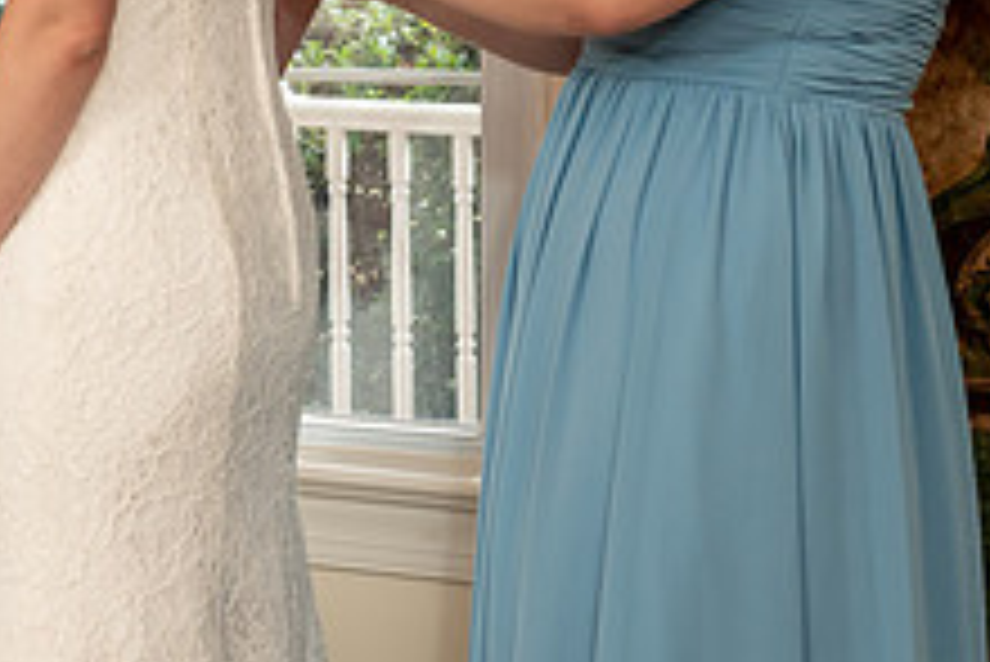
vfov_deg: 14.5
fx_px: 2532
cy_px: -63
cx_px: -25
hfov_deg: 21.3
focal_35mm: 92
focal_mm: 33
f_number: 5.6
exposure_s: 1/250
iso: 2000
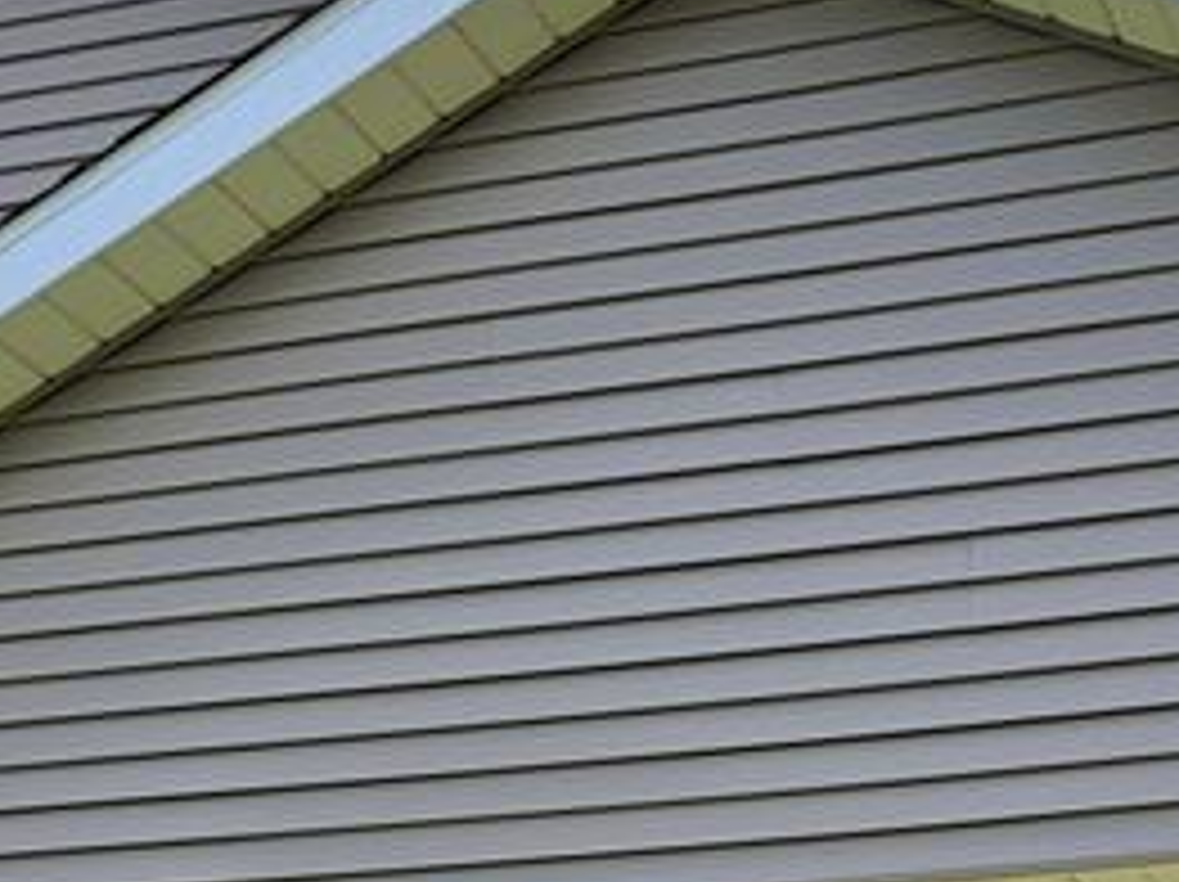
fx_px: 3063
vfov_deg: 15.4
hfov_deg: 21.7
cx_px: 788
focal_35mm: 90
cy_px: 1233
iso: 10
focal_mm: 6.3
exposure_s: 1/411
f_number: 1.7
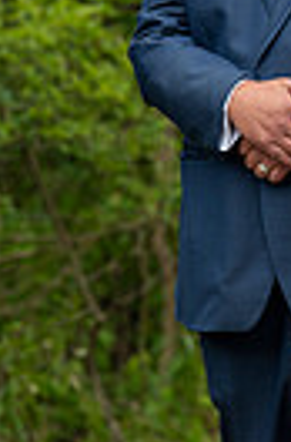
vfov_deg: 3.0
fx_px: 8359
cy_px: 110
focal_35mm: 684
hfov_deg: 2.0
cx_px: 413
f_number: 4.5
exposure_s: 1/125
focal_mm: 200
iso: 320
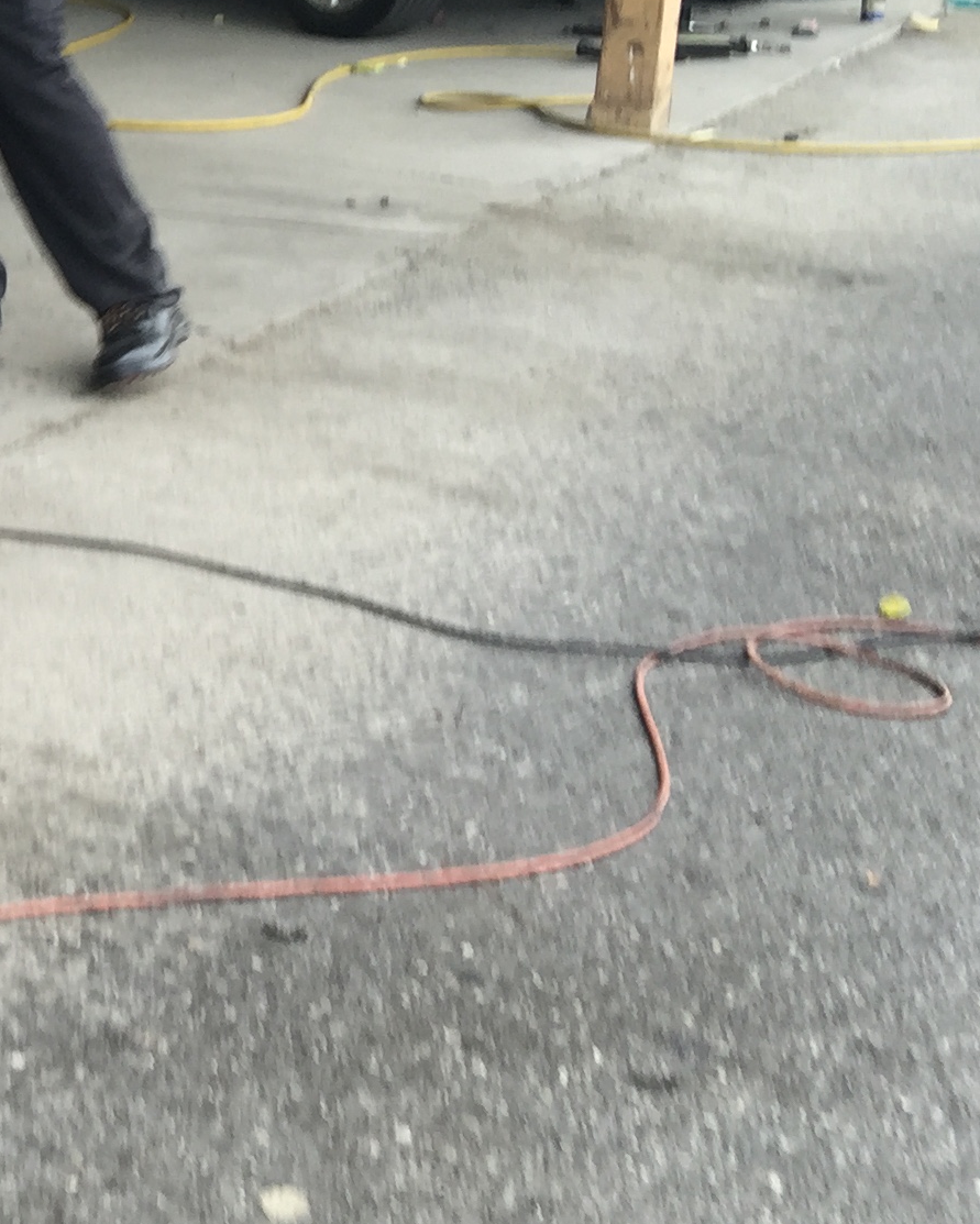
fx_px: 3008
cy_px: 509
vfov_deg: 23.0
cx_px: -601
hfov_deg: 16.4
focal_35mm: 83
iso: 32
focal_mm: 4.15
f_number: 2.2
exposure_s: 1/60
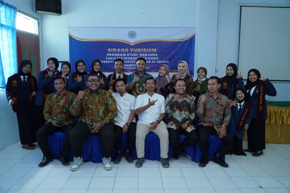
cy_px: 96
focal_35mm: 27
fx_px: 218
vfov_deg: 47.9
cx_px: 145
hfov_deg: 67.4
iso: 1600
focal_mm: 18
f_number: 4
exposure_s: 1/80
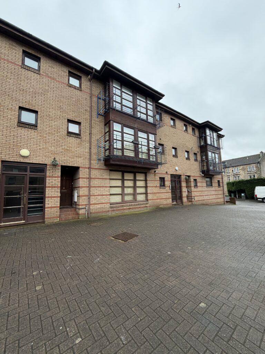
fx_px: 143
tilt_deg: +6.8
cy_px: 177
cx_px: 132
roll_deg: +1.5
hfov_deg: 85.7
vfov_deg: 102.1
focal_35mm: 14
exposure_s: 1/121
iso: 64
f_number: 2.2
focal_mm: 2.22
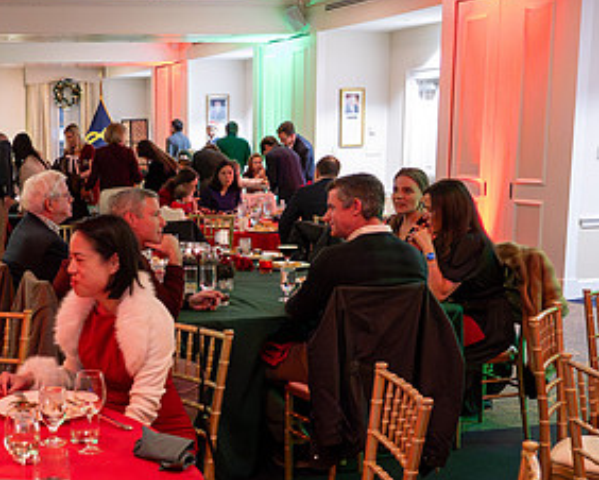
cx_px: 72
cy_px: 309
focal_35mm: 53
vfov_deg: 28.5
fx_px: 940
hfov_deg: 33.7
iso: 6400
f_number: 3.2
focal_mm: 17
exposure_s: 1/60
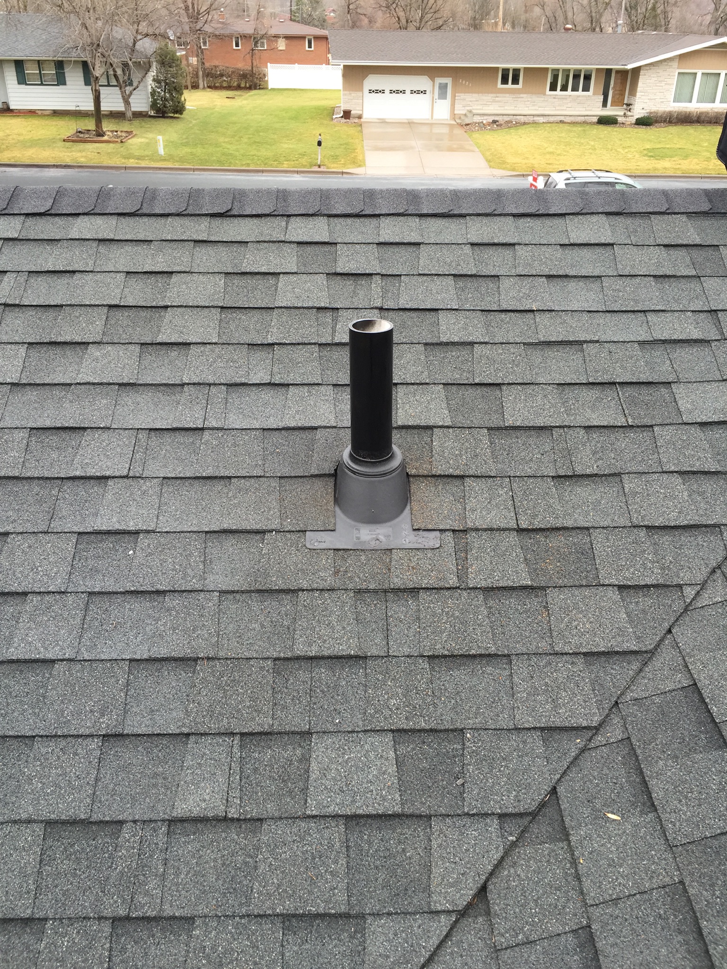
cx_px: 364
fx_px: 812
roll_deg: -0.5
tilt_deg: -27.4
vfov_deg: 61.7
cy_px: 484
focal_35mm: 29
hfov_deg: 48.2
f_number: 2.2
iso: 40
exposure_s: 1/120
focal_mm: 4.15
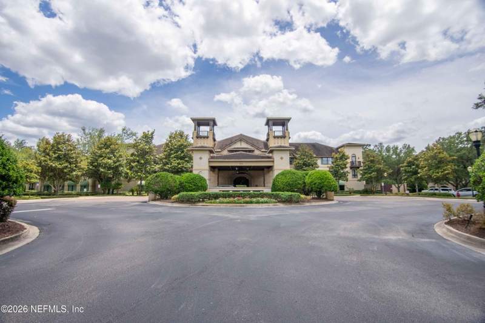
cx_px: 242
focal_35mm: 17
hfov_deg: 93.3
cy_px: 162
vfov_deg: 70.4
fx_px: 229
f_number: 7.1
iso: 800
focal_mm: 17
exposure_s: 1/2500
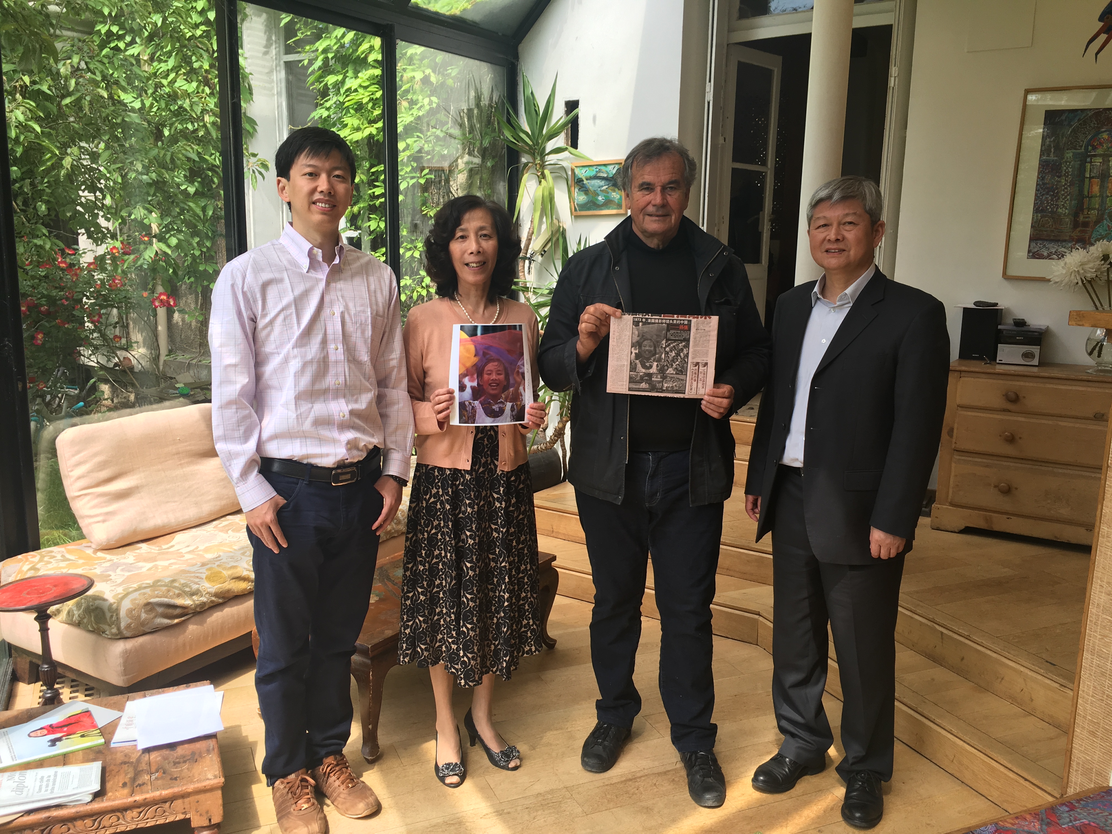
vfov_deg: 48.2
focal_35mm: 29
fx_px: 932
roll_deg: -0.3
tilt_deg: -11.0
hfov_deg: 61.7
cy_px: 417
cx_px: 556
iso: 25
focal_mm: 4.15
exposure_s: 1/118
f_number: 2.2
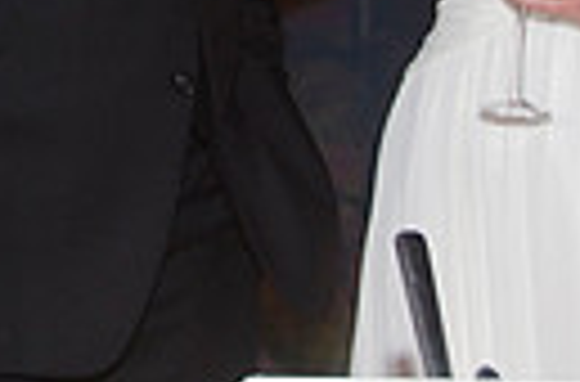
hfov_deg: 8.9
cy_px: -288
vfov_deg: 5.8
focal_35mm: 230
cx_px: -76
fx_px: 3692
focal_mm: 34
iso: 400
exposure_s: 1/60
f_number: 5.6
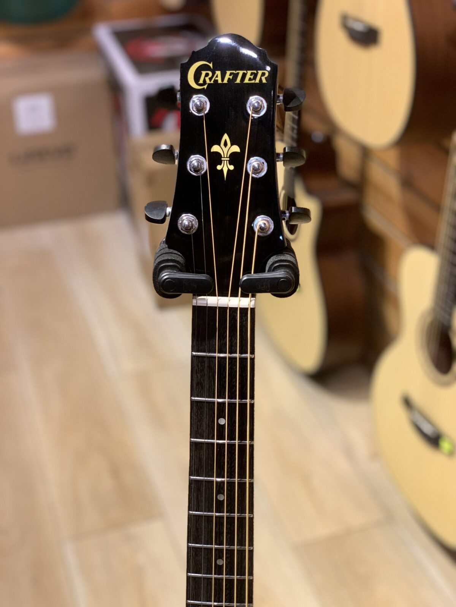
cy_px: 304
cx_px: 228
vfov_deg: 36.8
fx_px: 913
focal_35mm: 52
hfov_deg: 28.0
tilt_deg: -29.4
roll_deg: +1.0
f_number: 2.4
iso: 125
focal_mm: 6
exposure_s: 1/73
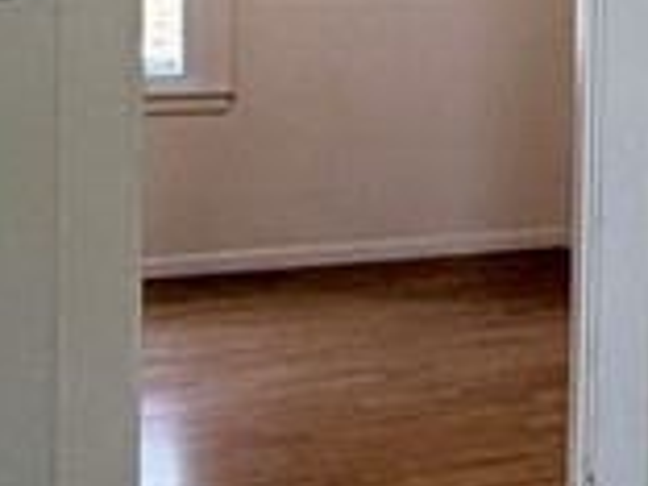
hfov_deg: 18.2
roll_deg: -1.6
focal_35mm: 92
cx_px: 1051
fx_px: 1722
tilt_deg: -3.6
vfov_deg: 15.7
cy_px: -17
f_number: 2.2
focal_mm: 2.22
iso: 160
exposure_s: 1/120
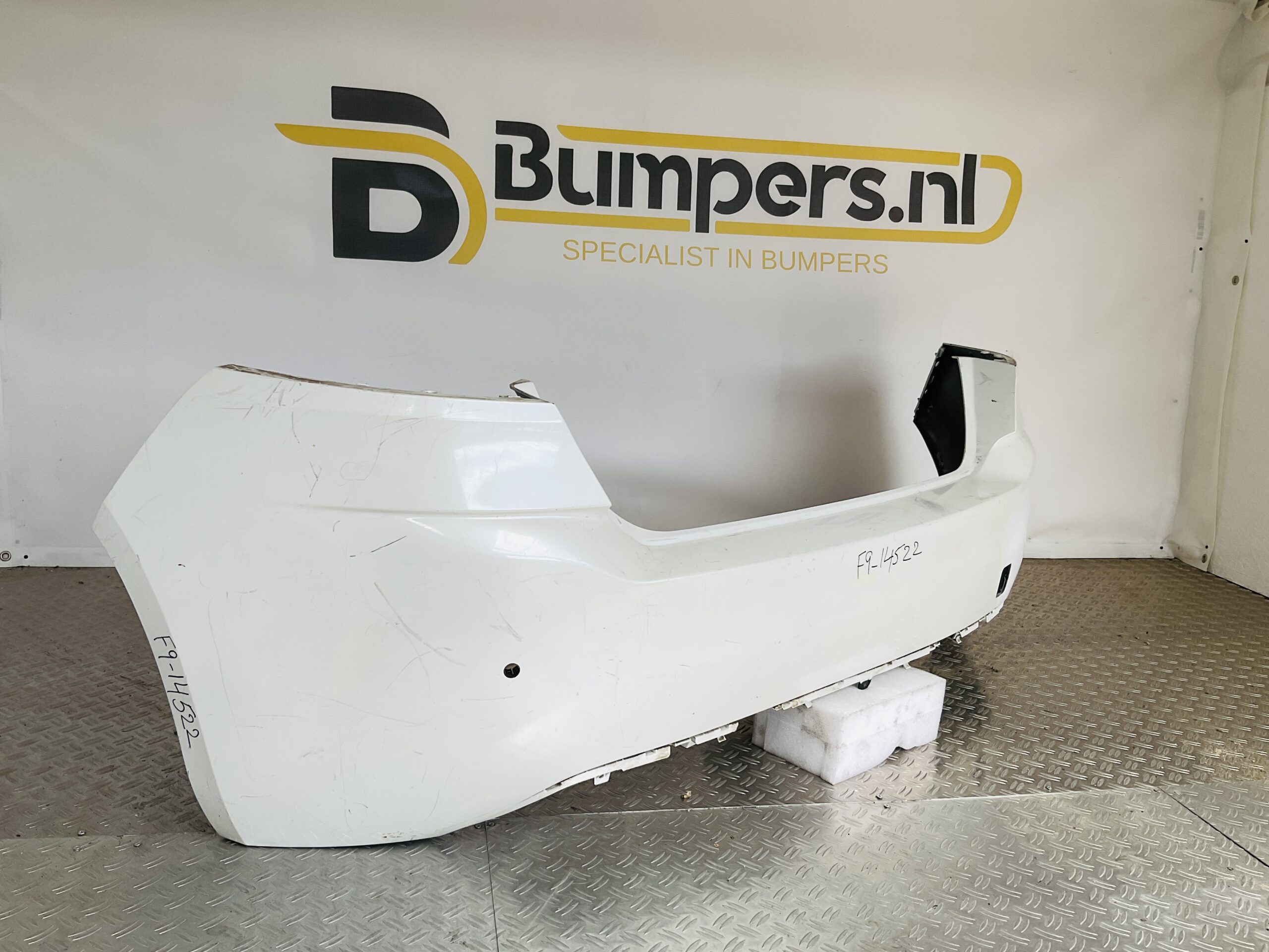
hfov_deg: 61.7
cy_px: 476
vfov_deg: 48.2
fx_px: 1063
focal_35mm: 29
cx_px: 634
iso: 16
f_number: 1.8
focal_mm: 3
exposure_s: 1/391
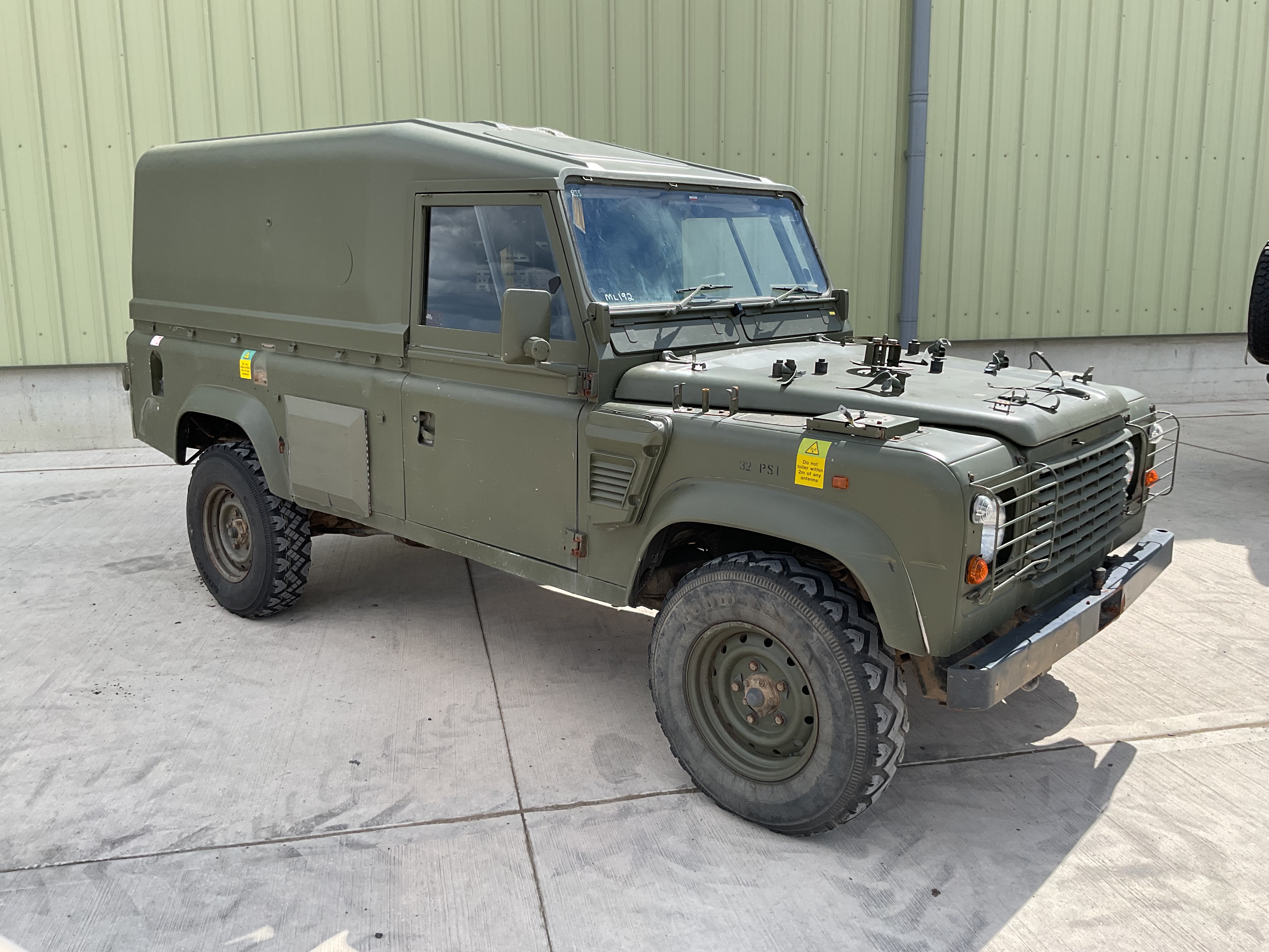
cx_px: 634
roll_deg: +1.1
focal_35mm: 29
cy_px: 476
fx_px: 1063
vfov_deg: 48.2
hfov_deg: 61.7
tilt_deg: -10.8
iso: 16
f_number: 1.8
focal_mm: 3
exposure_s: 1/1055
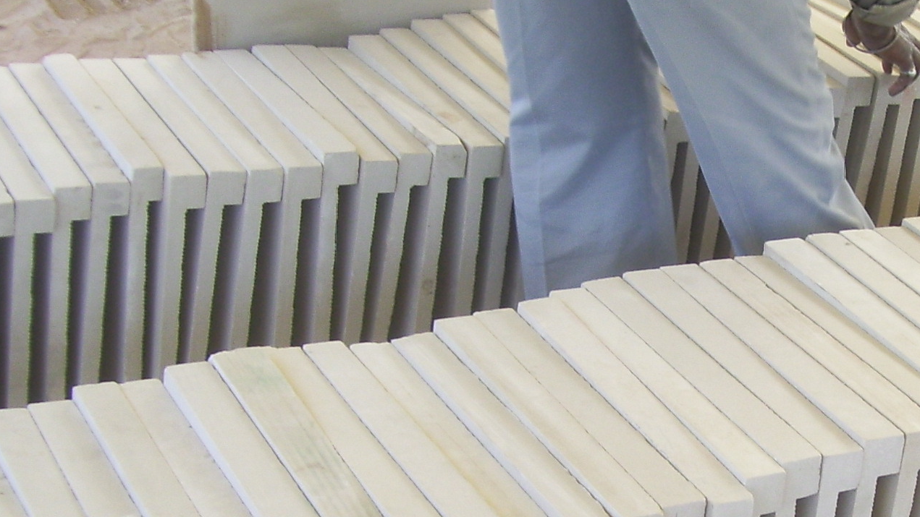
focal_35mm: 88
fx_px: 2147
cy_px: 355
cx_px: 795
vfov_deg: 13.7
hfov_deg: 23.7
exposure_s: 1/160
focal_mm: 6
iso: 80
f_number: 2.7
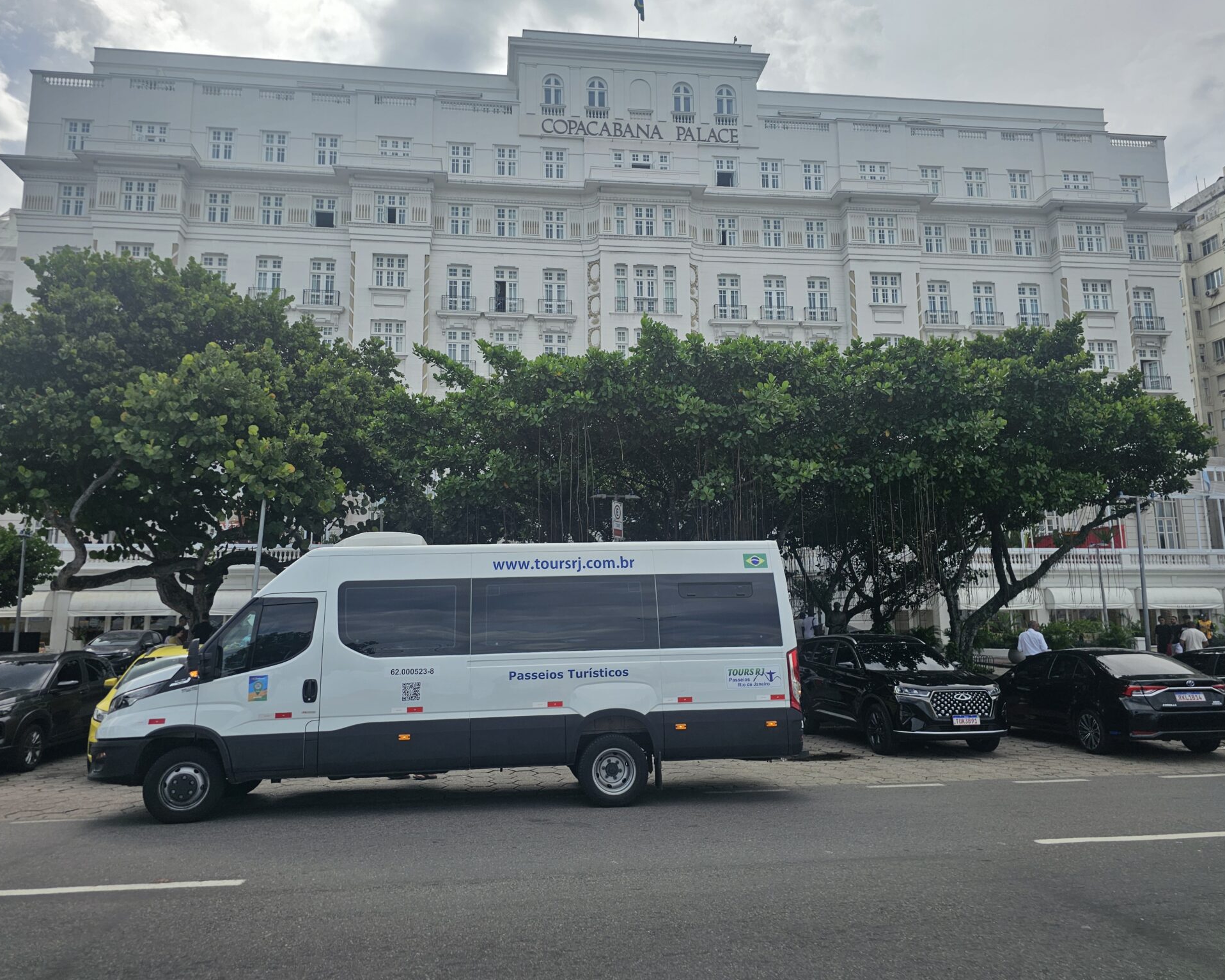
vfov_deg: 58.8
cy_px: 490
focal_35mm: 24
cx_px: 589
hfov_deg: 70.3
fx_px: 870
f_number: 1.7
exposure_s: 1/848
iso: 10
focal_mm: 6.3
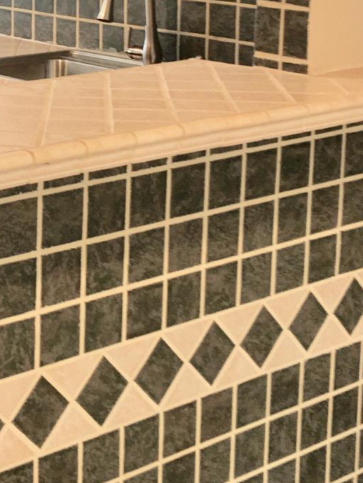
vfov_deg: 22.6
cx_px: -133
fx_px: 1174
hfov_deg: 16.4
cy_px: 38
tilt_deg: -5.5
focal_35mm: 84
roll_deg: +0.3
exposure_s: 1/30
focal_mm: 4.15
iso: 25
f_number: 2.2
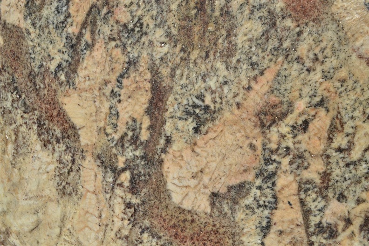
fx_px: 369
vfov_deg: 36.9
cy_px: 123
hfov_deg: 53.1
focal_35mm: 36
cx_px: 184
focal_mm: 24
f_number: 11
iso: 200
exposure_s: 1/400
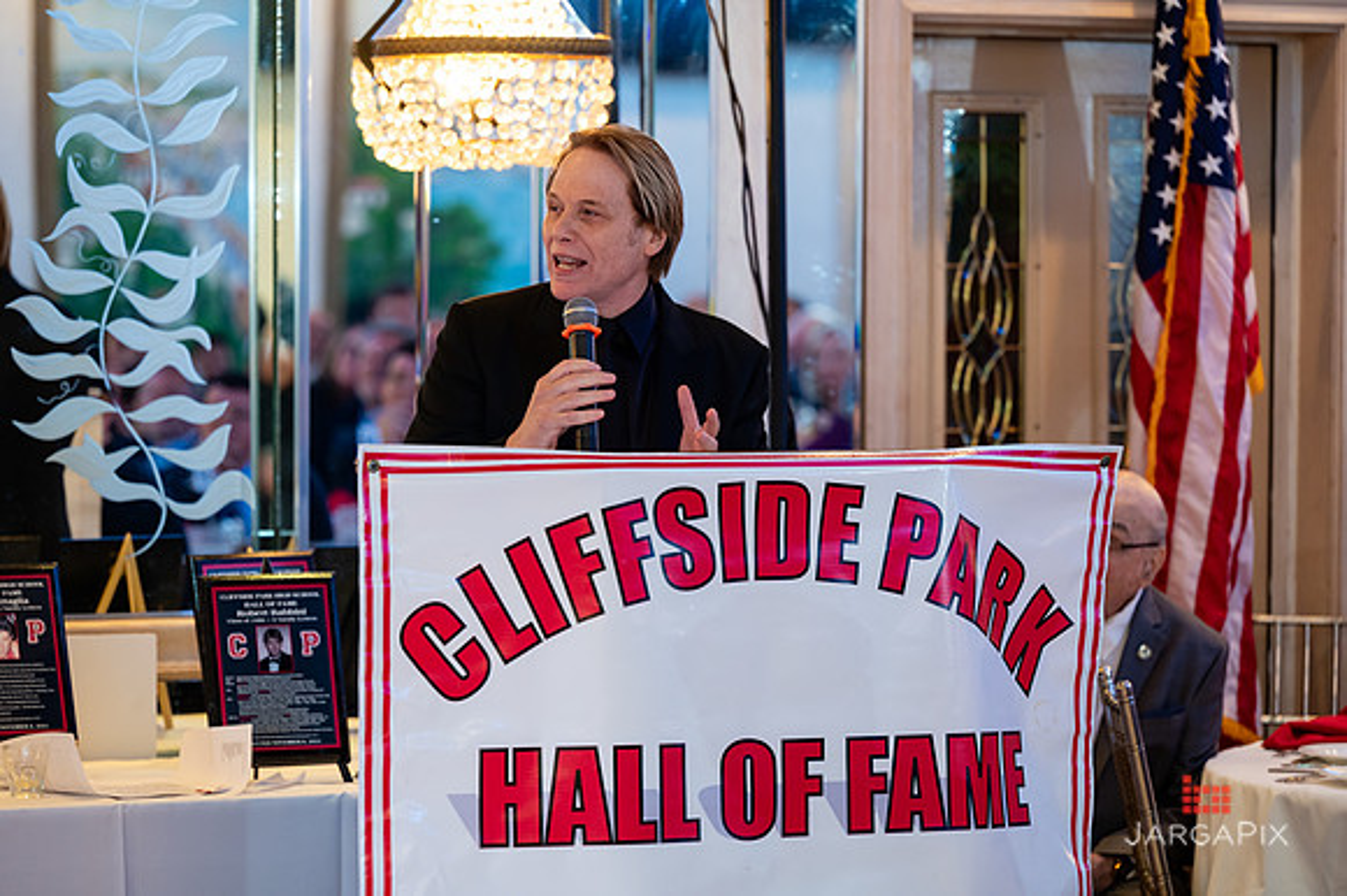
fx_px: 5094
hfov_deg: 15.1
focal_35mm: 136
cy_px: 444
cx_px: 664
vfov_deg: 10.1
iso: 1250
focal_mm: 130
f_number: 3.2
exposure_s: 1/125
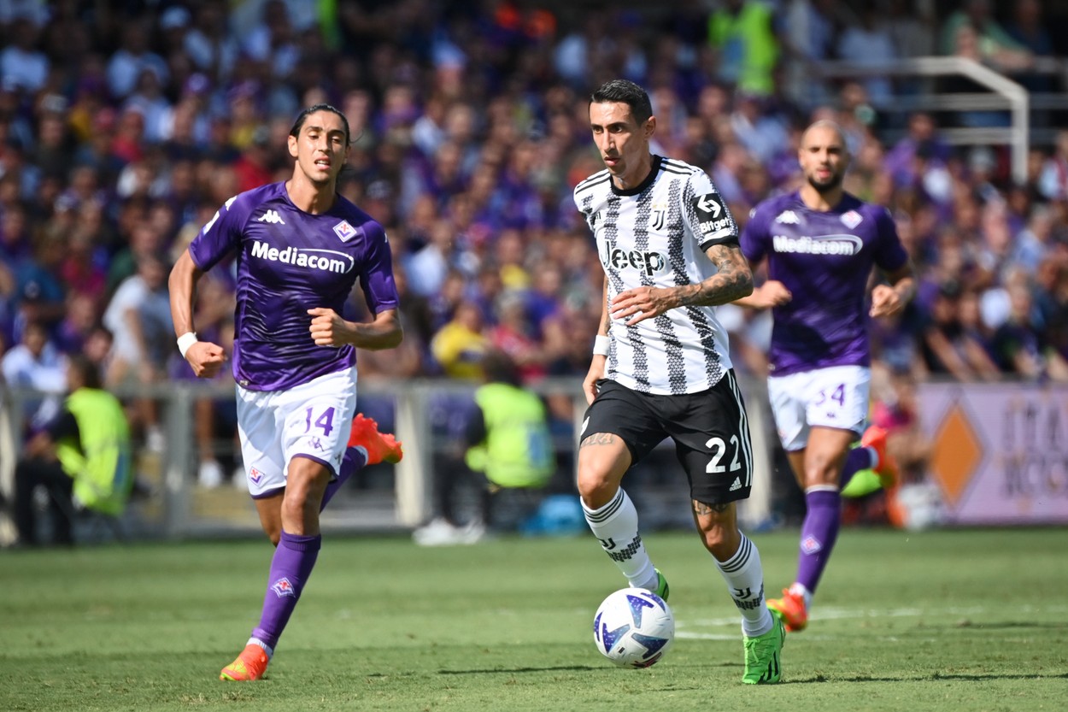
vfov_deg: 3.4
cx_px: 534
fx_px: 11864
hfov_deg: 5.2
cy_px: 356
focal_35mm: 400
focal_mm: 400
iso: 400
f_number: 4
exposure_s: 1/6400
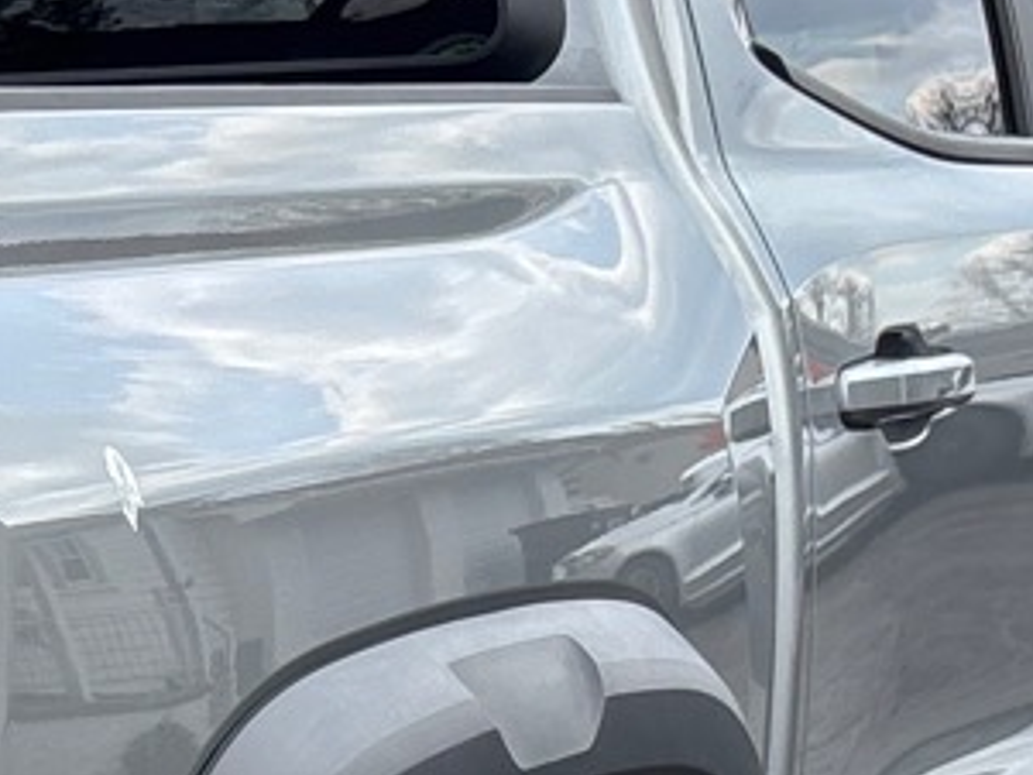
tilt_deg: -11.5
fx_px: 4120
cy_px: 1049
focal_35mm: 138
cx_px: -607
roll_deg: +0.9
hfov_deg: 13.3
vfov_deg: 10.5
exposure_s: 1/736
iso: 50
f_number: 1.6
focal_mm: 5.96
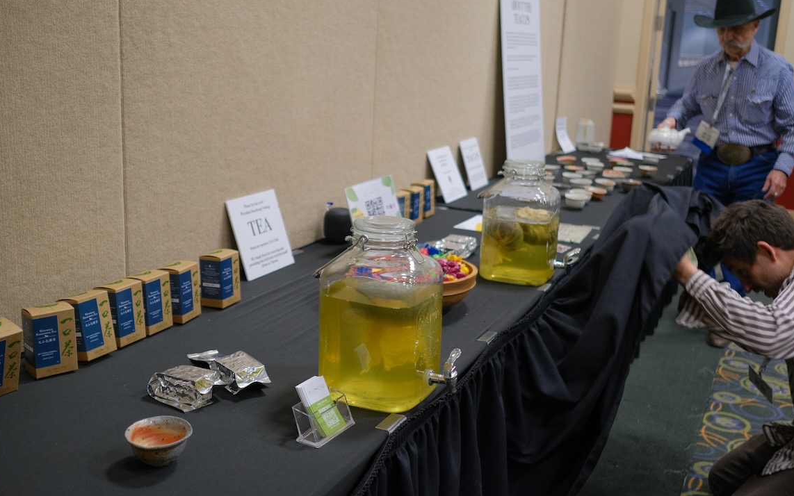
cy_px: 226
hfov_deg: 49.3
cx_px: 413
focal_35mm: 40
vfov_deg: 32.0
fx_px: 866
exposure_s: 1/56
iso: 320
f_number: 2
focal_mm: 23
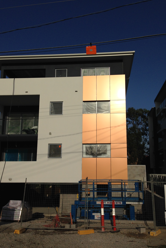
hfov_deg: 37.8
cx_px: 90
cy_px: 125
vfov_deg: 54.4
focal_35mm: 35
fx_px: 242
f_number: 2.4
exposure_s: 1/7752
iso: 50
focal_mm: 4.12
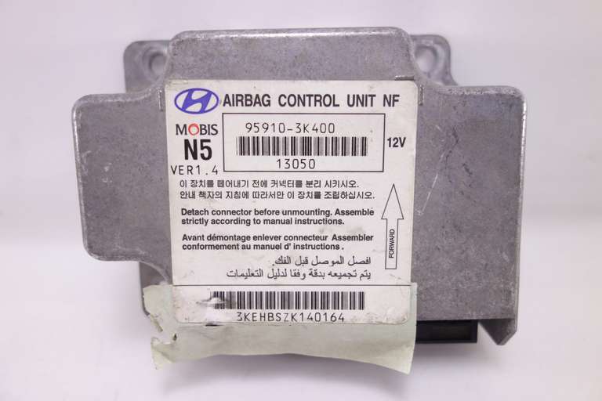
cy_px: 200
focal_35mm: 28
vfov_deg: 46.4
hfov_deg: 65.5
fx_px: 468
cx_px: 301
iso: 125
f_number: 2.2
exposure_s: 1/100
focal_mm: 10.4
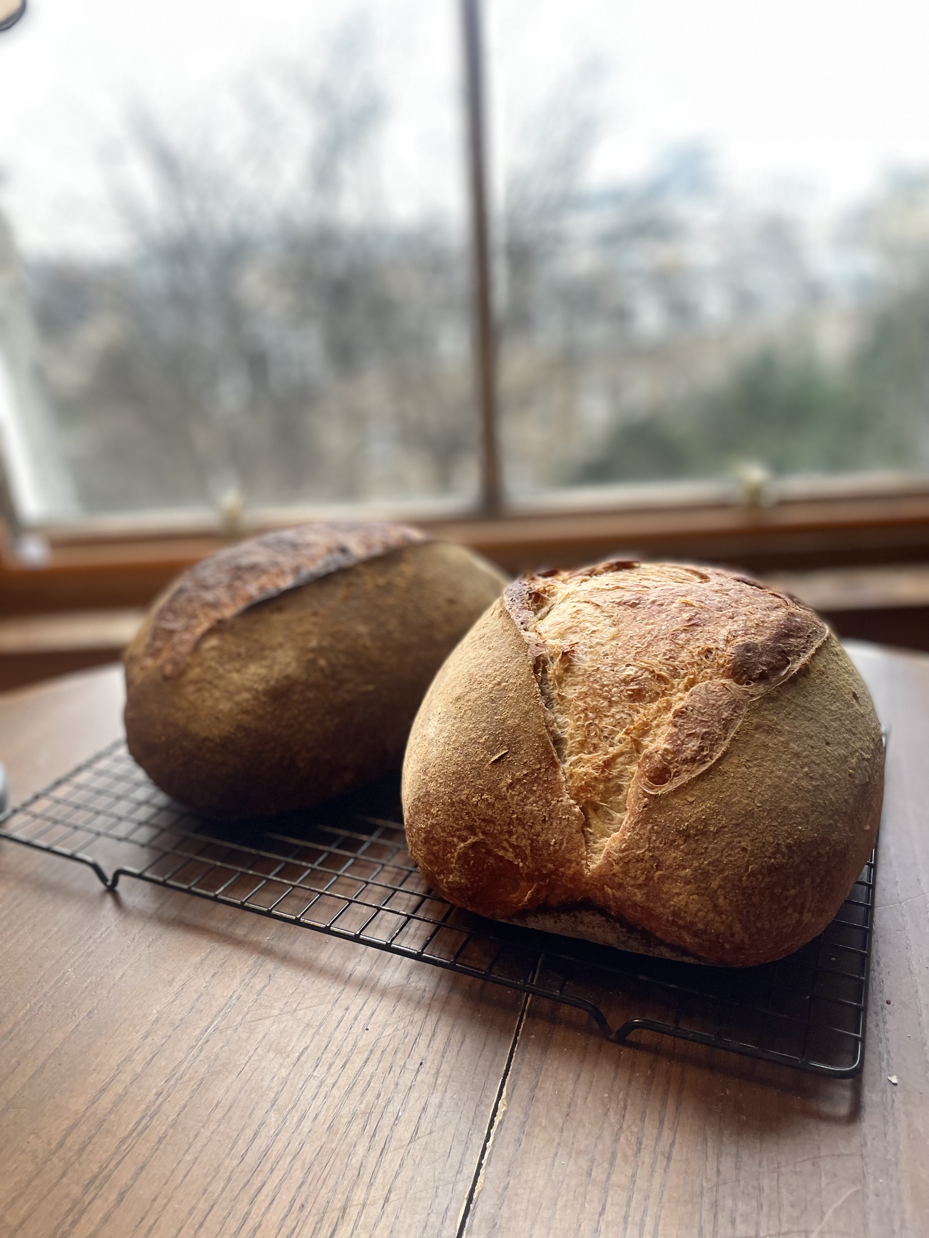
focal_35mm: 26
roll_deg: +2.9
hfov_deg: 53.1
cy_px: 619
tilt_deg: -22.6
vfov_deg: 67.3
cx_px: 464
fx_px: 930
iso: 160
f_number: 1.6
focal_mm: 4.2
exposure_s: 1/60
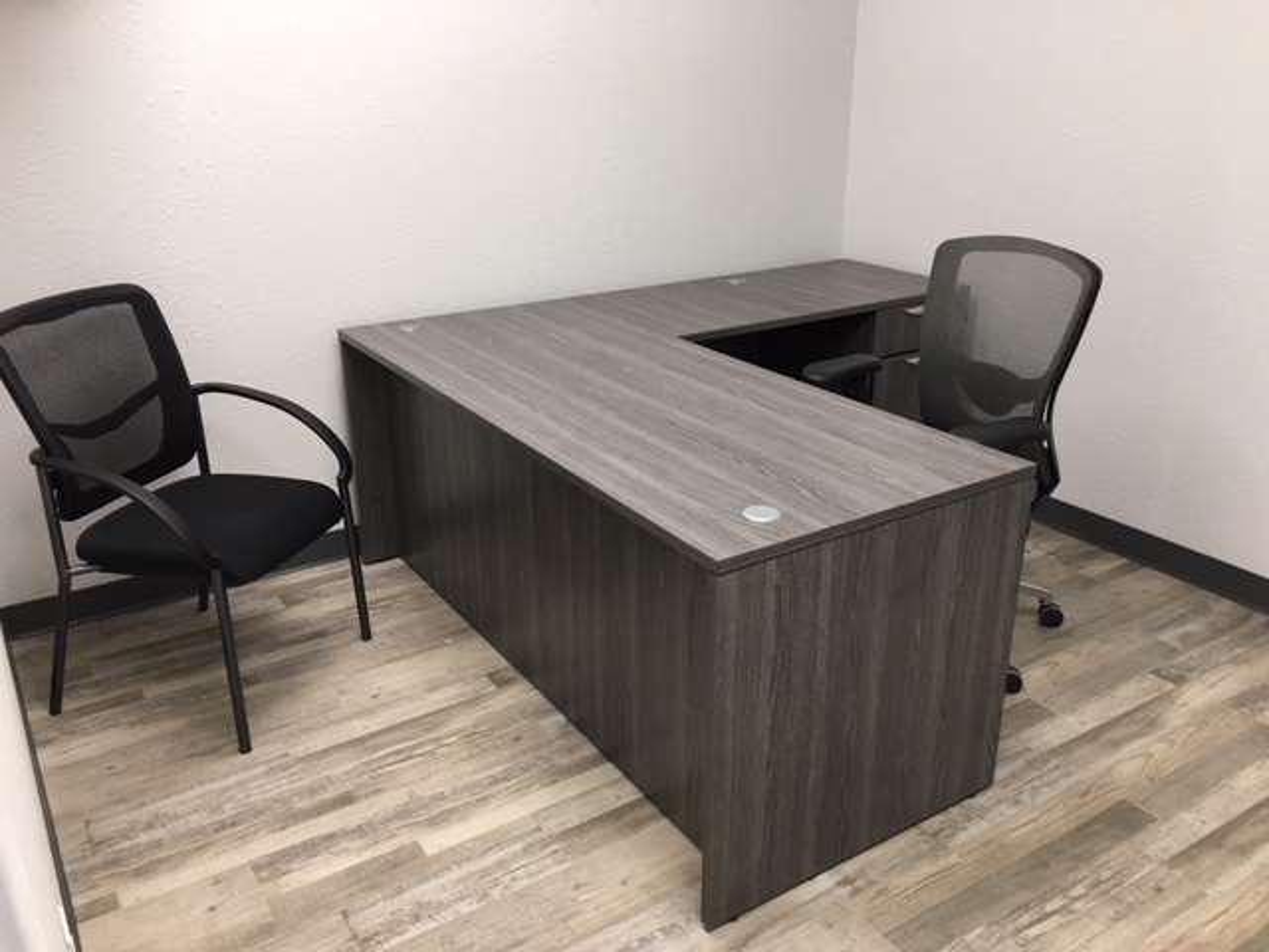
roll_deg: +1.0
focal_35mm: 29
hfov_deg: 61.7
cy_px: 476
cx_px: 634
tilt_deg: -19.9
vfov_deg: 48.2
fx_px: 1063
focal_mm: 4.15
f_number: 2.2
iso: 32
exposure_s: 1/15
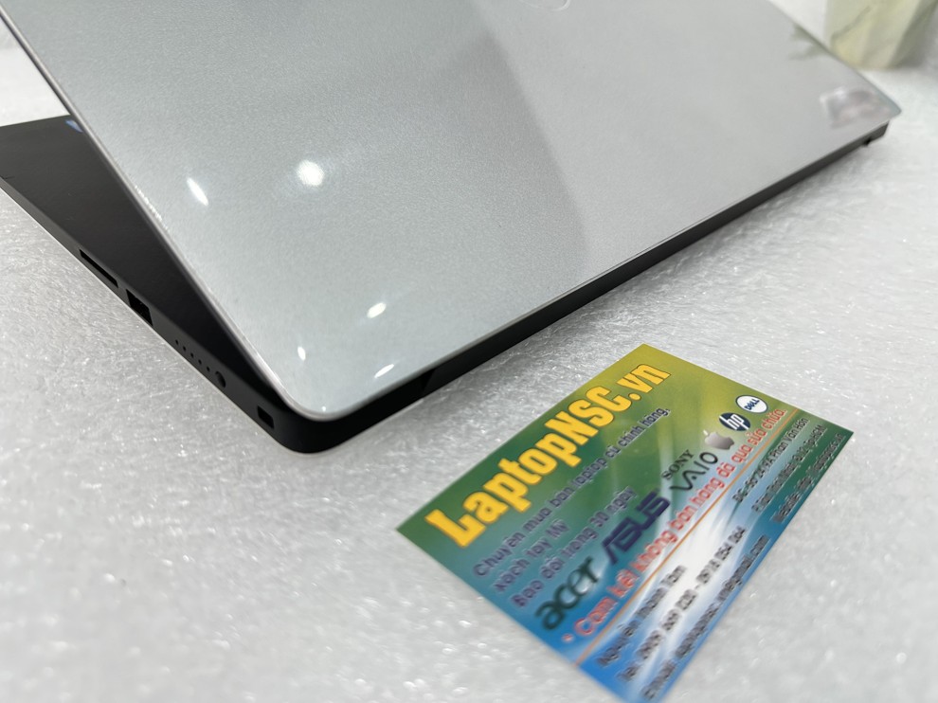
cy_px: 352
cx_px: 469
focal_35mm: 24
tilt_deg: -33.3
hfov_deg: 71.6
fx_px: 650
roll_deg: -3.3
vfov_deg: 56.8
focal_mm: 6.86
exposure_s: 1/100
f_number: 1.78
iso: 160
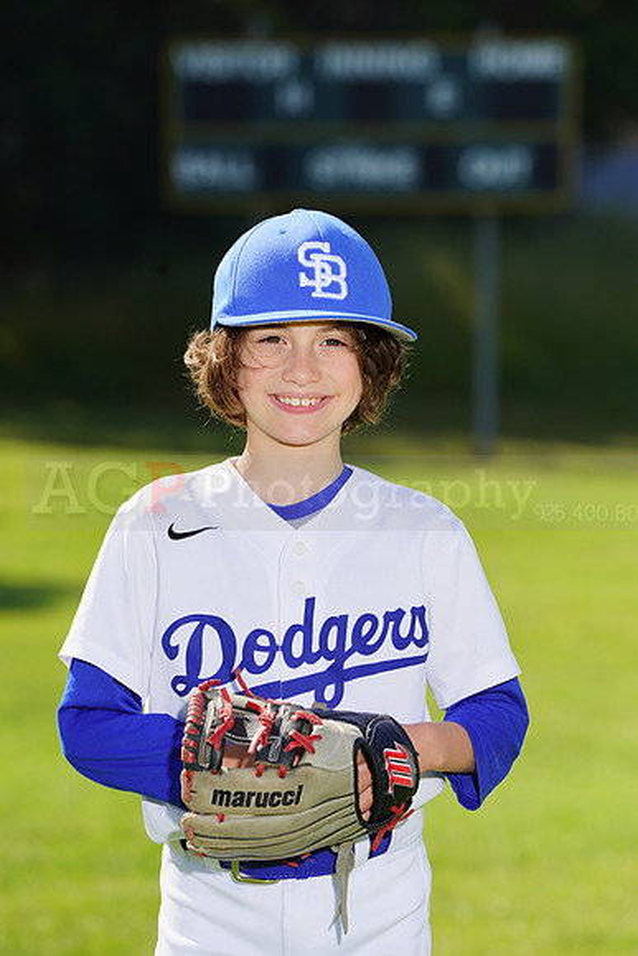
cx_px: 319
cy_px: 478
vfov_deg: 8.4
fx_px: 6482
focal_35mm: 244
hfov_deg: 5.6
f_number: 8
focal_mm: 244
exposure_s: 1/250
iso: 100
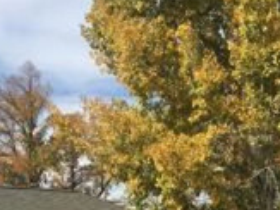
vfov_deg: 11.9
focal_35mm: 114
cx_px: 191
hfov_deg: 17.2
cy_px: 380
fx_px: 921
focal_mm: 4.15
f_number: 2.2
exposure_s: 1/2079
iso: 25
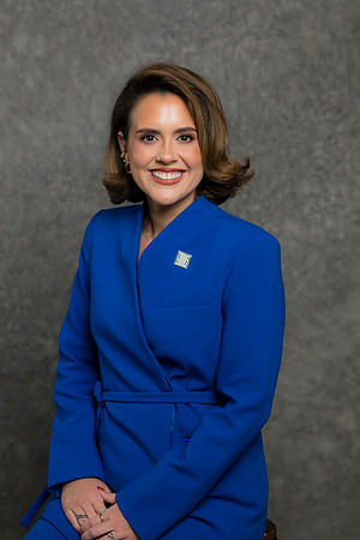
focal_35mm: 85
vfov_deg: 23.9
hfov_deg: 16.1
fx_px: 1275
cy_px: 270
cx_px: 180
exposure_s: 1/200
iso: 125
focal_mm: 85
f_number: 5
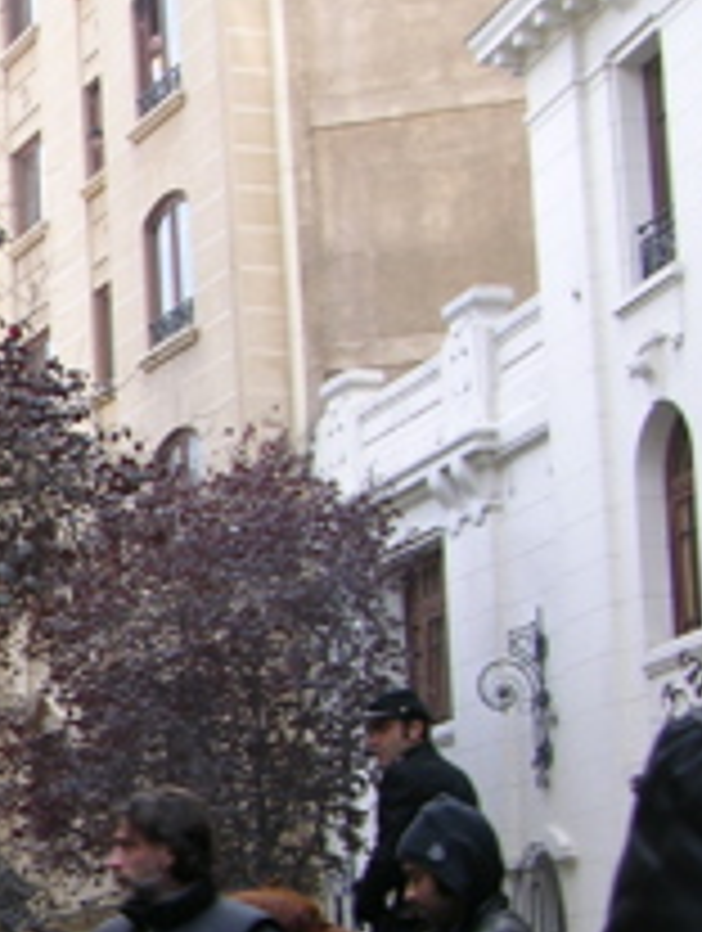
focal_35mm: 108
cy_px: 738
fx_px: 2911
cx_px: -567
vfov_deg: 18.0
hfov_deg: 12.5
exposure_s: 1/53.1
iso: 50
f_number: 3.2
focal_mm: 8.9
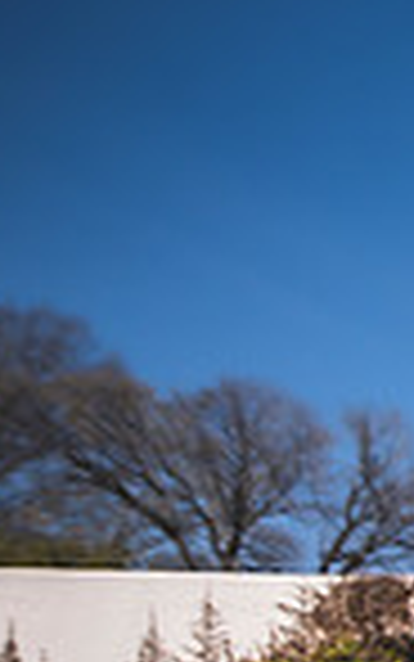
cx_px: 1272
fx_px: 1082
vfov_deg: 32.7
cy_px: 560
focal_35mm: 60
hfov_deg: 11.2
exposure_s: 1/3200
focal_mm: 14
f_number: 2.8
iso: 100
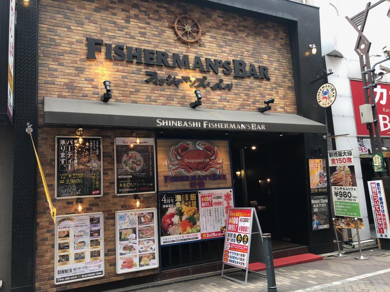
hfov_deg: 63.4
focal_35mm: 28
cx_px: 195
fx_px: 315
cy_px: 146
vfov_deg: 49.7
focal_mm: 4
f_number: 1.8
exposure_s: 1/100
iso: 32
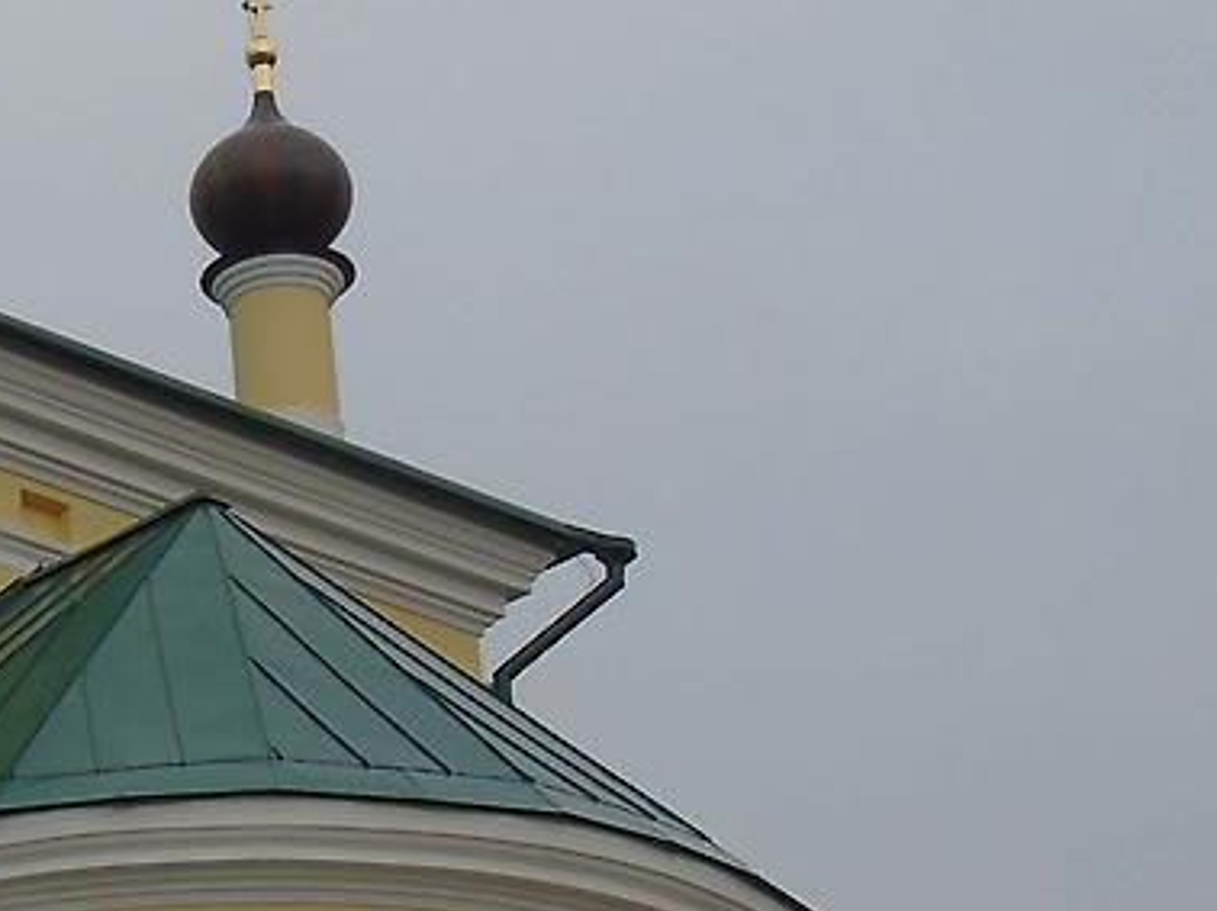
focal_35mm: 127
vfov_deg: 11.6
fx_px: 4462
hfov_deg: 14.6
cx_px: -531
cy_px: 612
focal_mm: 7.1
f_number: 3.9
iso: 80
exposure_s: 1/640
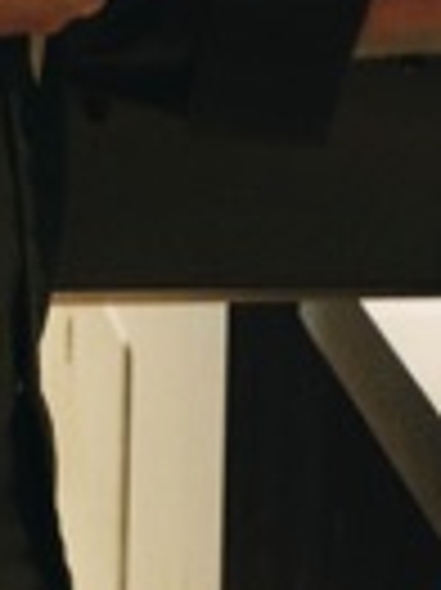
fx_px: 4645
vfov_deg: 7.0
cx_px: 261
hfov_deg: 5.4
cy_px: -574
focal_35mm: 273
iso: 800
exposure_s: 1/50
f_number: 4.7
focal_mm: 28
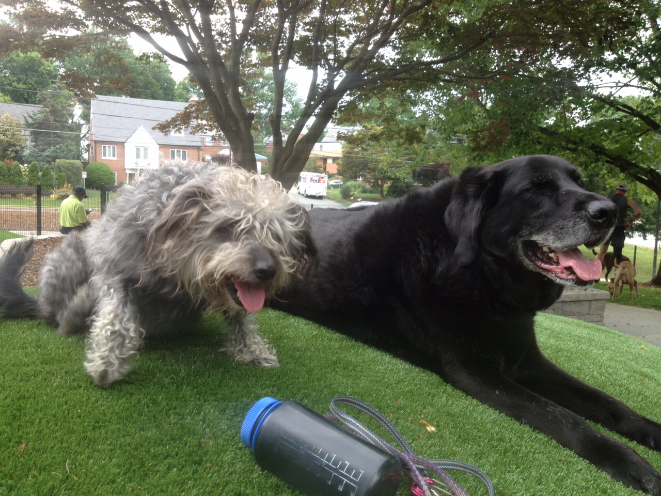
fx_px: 668
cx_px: 330
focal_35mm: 35
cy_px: 248
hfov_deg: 52.6
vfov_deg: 40.7
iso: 50
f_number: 2.4
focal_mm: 4.28
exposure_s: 1/175
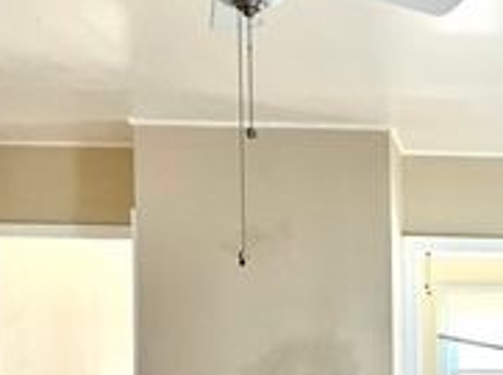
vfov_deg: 19.6
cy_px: 404
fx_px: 1044
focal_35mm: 72
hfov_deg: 24.3
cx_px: 620
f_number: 1.5
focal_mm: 5.7
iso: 125
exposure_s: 1/111
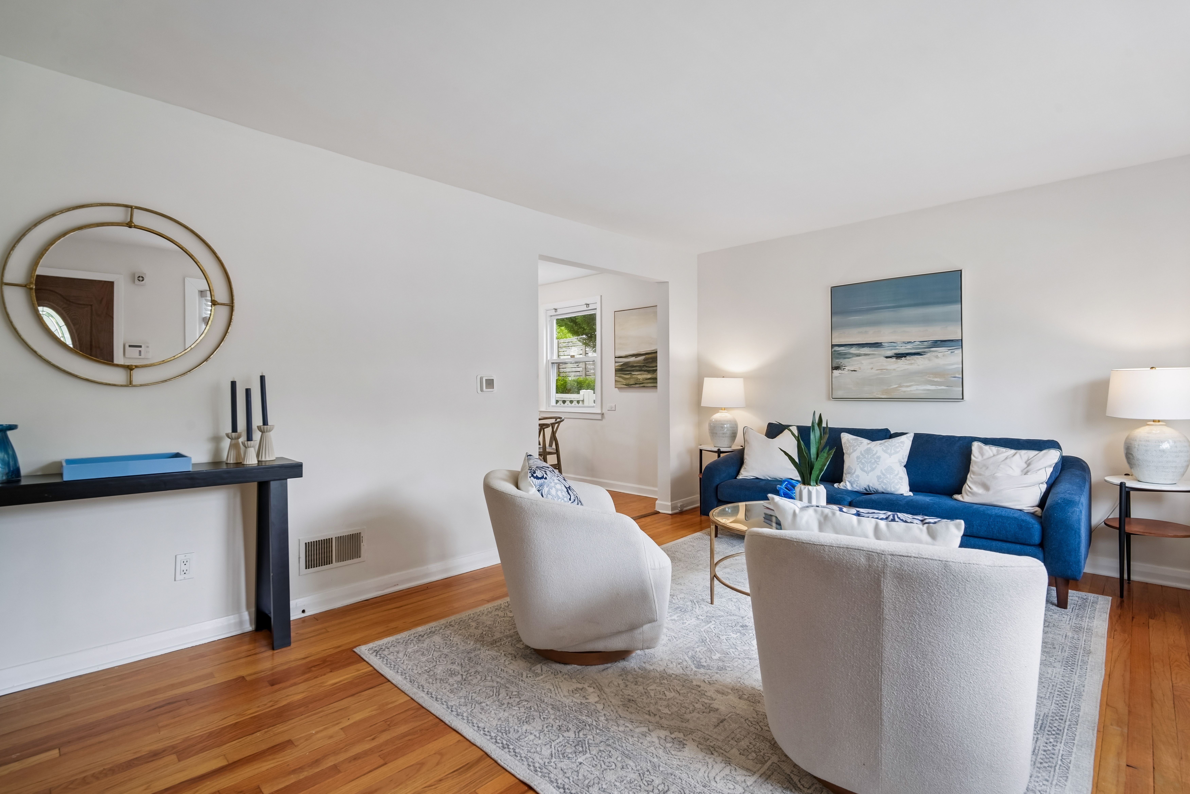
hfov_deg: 96.7
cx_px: 595
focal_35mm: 16
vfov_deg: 73.7
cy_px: 397
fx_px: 529
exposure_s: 1/10
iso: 400
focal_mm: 16
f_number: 8
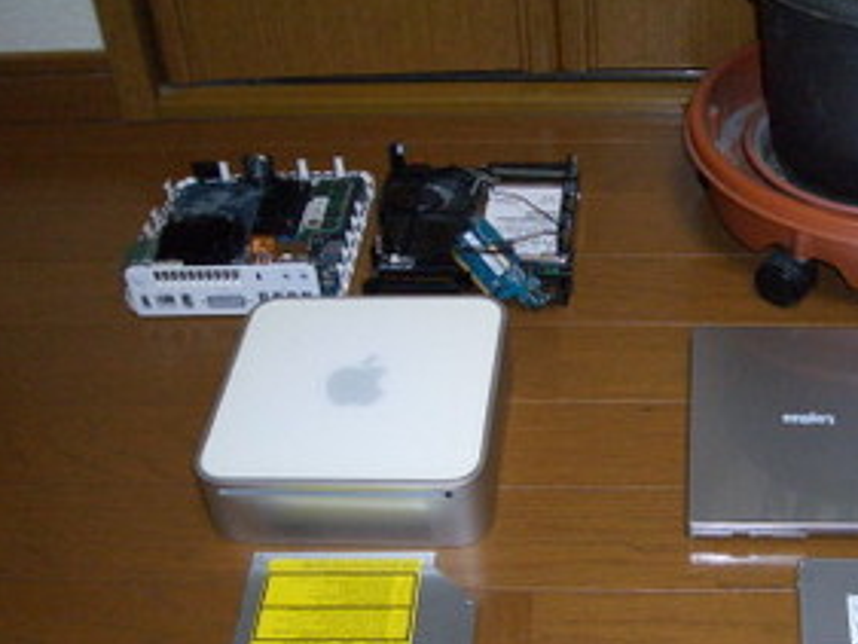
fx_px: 1389
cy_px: 409
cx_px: 629
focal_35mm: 56
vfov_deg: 26.0
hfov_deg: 33.7
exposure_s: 1/60
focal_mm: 5.8
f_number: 2.6
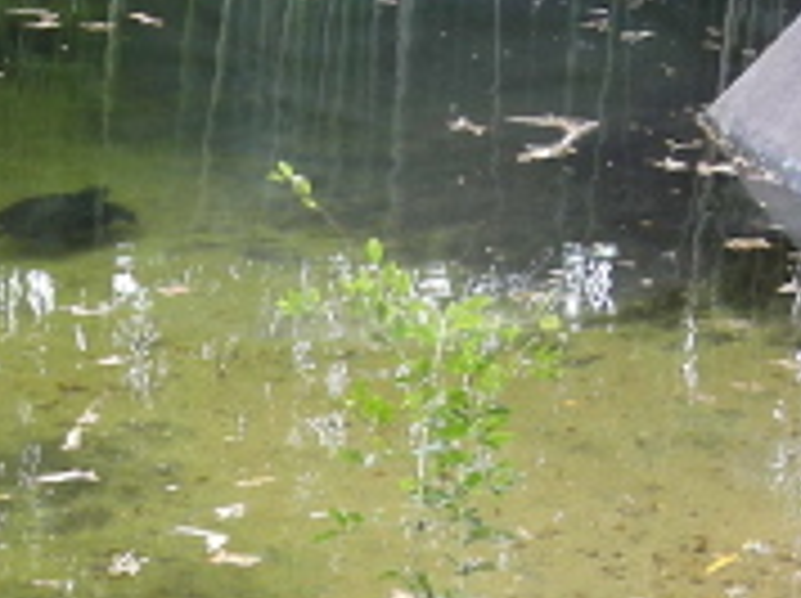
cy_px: 760
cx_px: 40
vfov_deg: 10.6
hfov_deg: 14.2
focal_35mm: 137
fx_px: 3166
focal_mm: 6.3
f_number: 3.2
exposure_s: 1/30.1
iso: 59
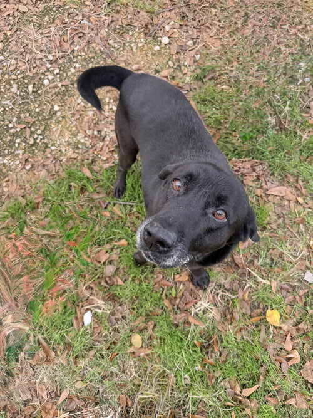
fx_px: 289
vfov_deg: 71.6
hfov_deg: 56.8
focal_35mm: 24
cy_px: 209
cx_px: 156
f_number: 1.78
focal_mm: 6.76
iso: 100
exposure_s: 1/336
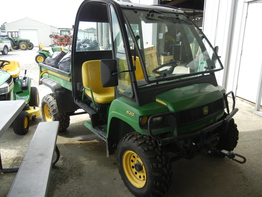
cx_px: 131
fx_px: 227
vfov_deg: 46.8
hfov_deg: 60.0
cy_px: 98
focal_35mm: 30
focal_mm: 5.4
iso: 160
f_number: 3.5
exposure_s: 1/380
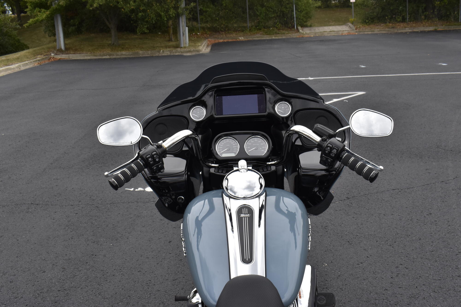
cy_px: 154
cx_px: 230
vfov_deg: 40.0
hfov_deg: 57.2
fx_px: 423
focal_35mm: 33
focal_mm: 22
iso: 400
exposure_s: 1/400
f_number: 10
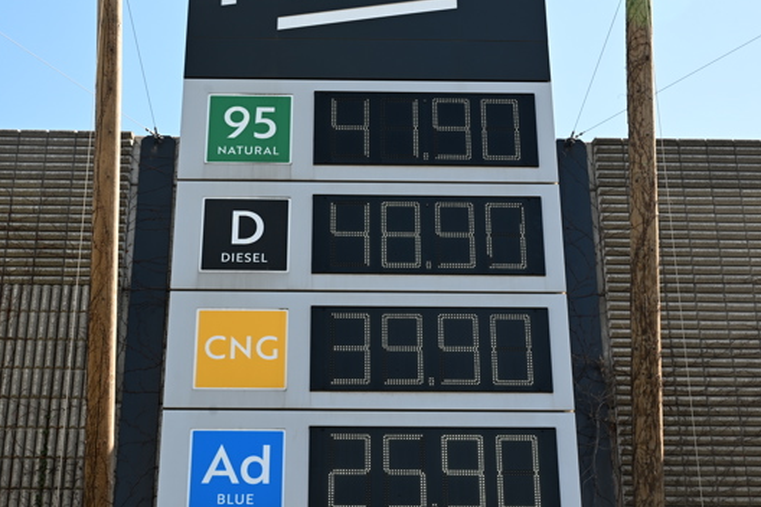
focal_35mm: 68
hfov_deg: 29.6
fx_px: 1437
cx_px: 360
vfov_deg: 20.0
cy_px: 206
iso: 125
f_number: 8
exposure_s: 1/125
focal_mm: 52
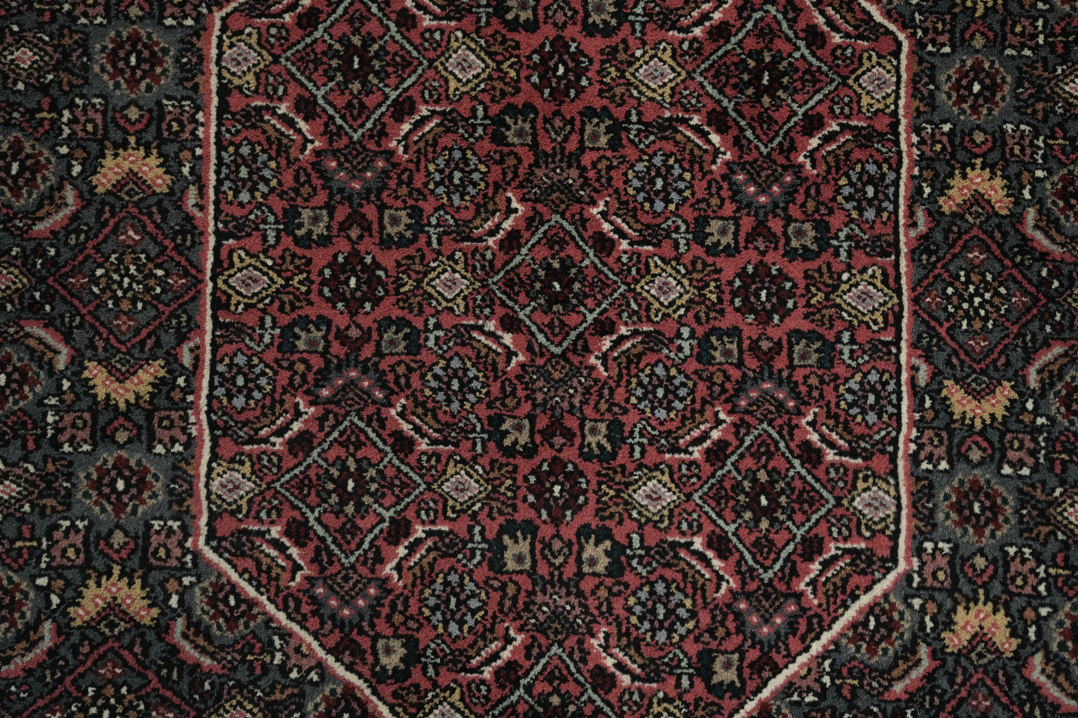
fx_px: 1317
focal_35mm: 44
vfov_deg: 30.5
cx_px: 539
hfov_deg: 44.5
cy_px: 359
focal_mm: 44
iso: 2000
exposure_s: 1/125
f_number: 3.2
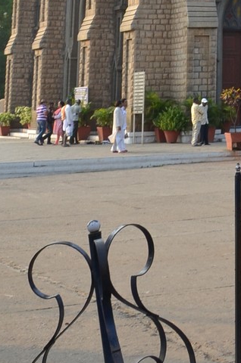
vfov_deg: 16.6
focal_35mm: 108
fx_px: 1089
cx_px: 427
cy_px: -240
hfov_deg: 11.7
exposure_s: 1/200
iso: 200
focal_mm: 18
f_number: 8
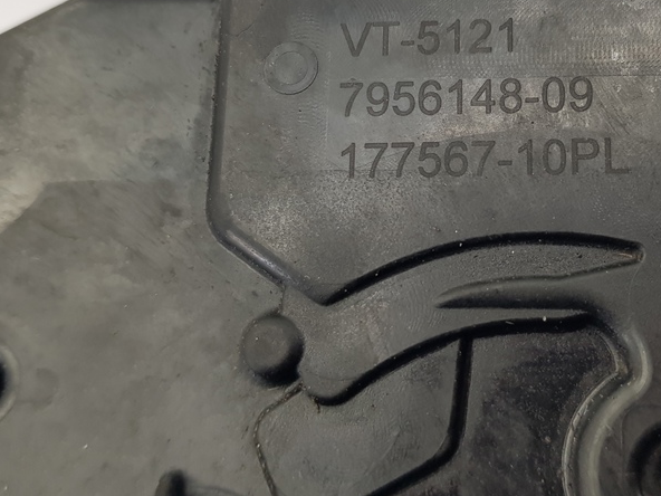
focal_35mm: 45
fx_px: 859
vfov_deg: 31.9
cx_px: 480
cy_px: 166
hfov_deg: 41.1
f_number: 1.7
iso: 80
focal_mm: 4.2
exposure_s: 1/100
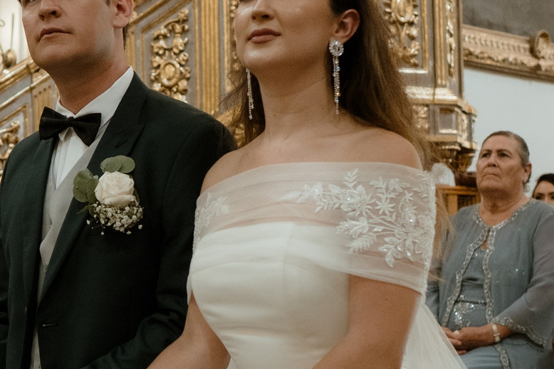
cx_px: 86
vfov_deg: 17.3
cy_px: 209
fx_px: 1216
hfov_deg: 25.1
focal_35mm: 79
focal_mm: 16
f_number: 2
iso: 800
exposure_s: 1/160
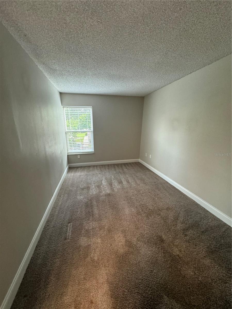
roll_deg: +1.4
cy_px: 154
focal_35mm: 14
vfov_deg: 102.1
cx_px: 116
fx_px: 125
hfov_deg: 85.7
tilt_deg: -13.8
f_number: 2.2
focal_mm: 2.22
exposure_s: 1/60
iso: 500
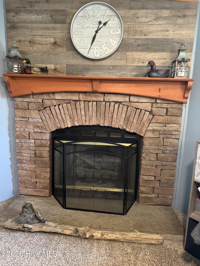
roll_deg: -0.8
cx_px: 100
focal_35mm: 24
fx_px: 185
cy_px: 133
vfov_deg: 71.6
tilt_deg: -11.1
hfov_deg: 56.8
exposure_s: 1/40
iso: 640
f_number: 1.78
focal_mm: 6.76
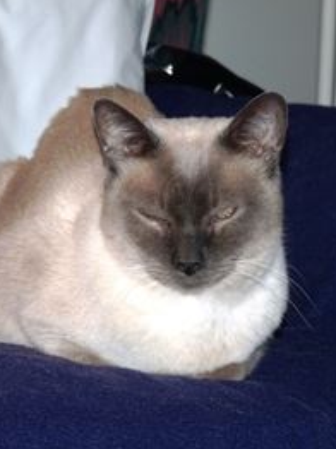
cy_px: 221
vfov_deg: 13.0
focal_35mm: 152
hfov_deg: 9.7
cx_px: 165
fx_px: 1970
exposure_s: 1/40
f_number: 3.6
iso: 100
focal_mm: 19.4
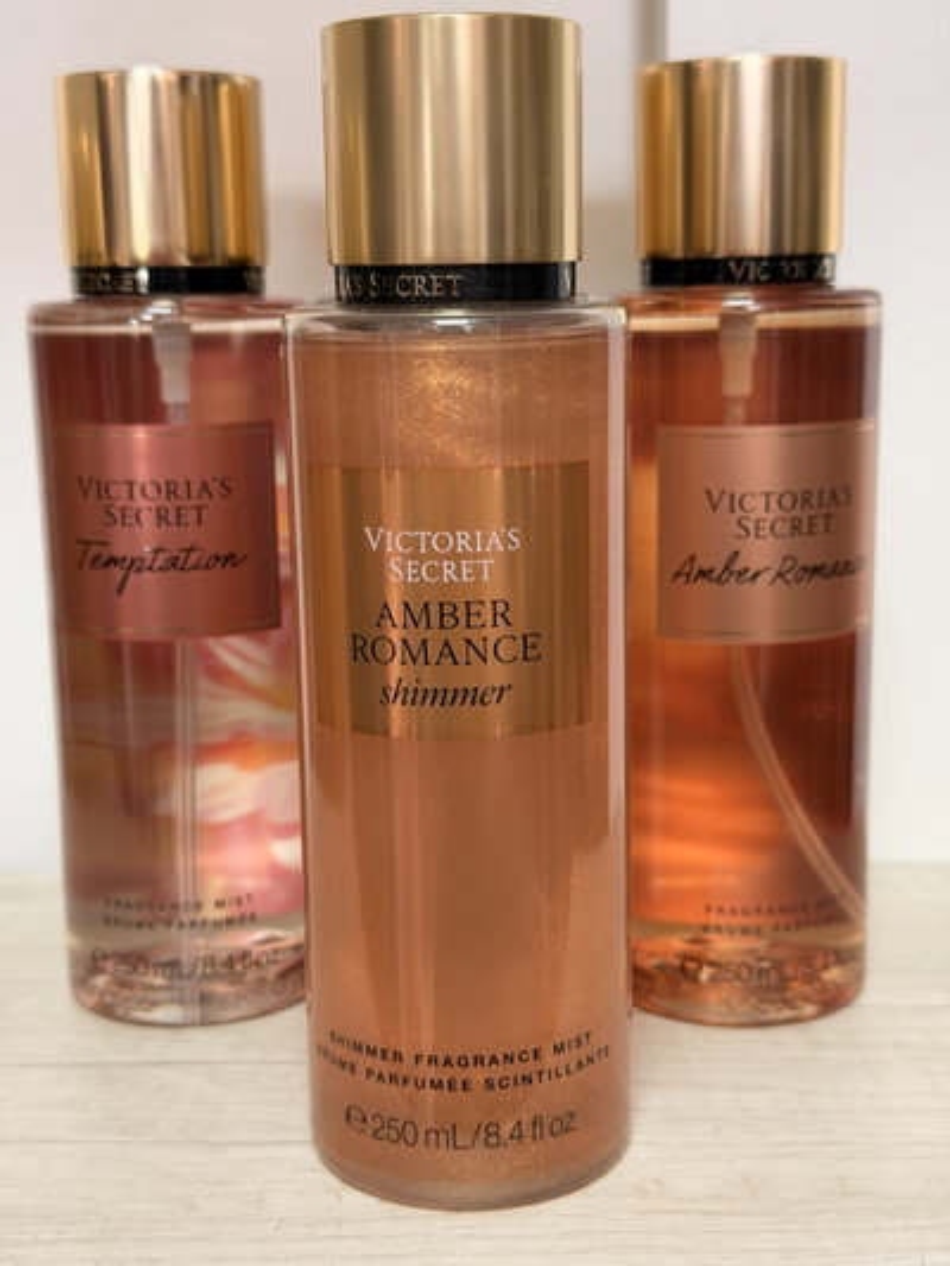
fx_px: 1756
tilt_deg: -10.8
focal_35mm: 48
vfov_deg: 39.6
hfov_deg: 30.3
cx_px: 475
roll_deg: +1.8
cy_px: 633
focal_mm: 6.76
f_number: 1.78
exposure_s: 1/60
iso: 125
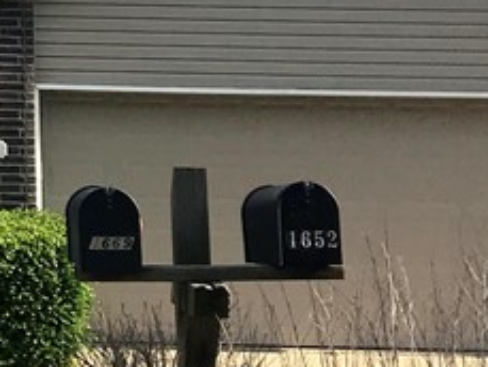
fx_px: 1763
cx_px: -339
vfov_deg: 11.5
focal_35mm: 125
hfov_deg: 14.2
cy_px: -115
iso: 20
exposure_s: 1/2457
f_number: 1.8
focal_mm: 3.99
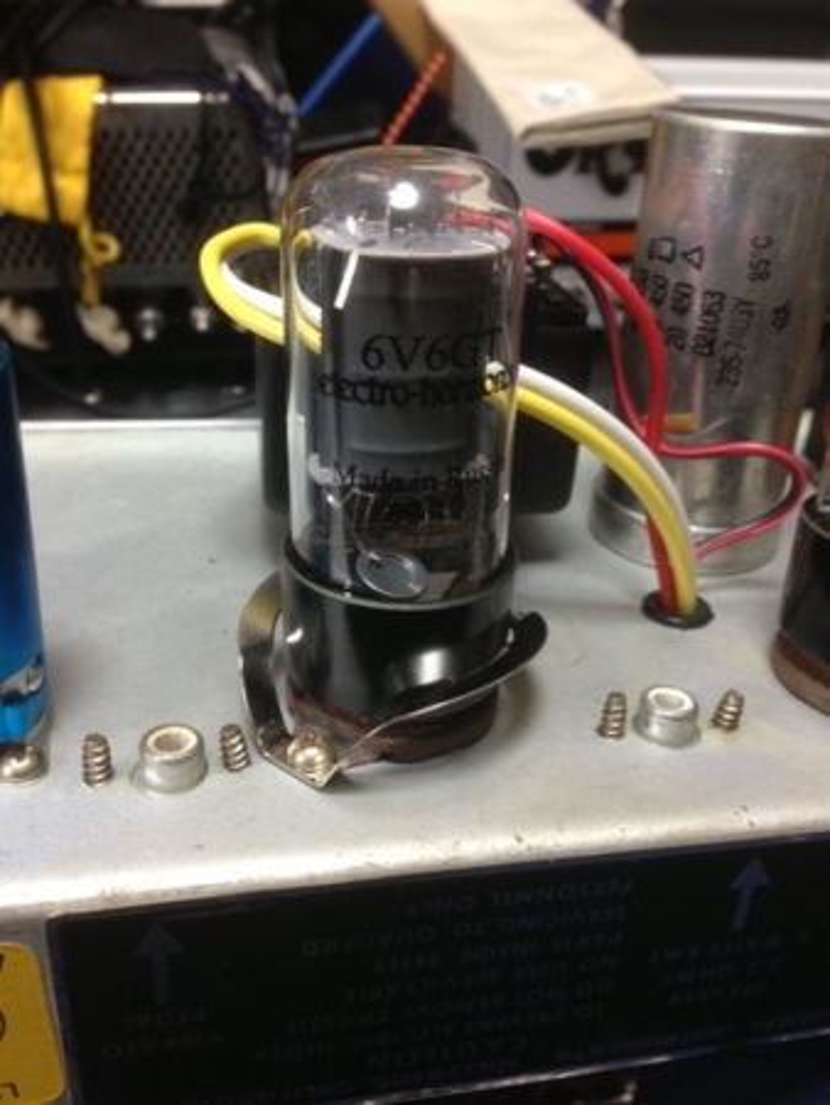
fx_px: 1054
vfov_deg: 55.3
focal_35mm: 33
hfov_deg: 43.0
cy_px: 552
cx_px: 415
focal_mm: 4.13
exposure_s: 1/20
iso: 100
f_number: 2.4
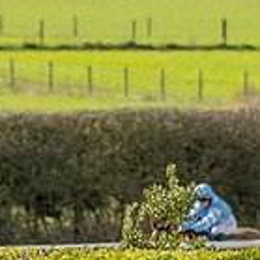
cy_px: 263
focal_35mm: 1190
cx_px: -158
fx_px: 10112
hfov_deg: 1.5
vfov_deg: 1.5
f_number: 4
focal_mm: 150
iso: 200
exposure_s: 1/1250
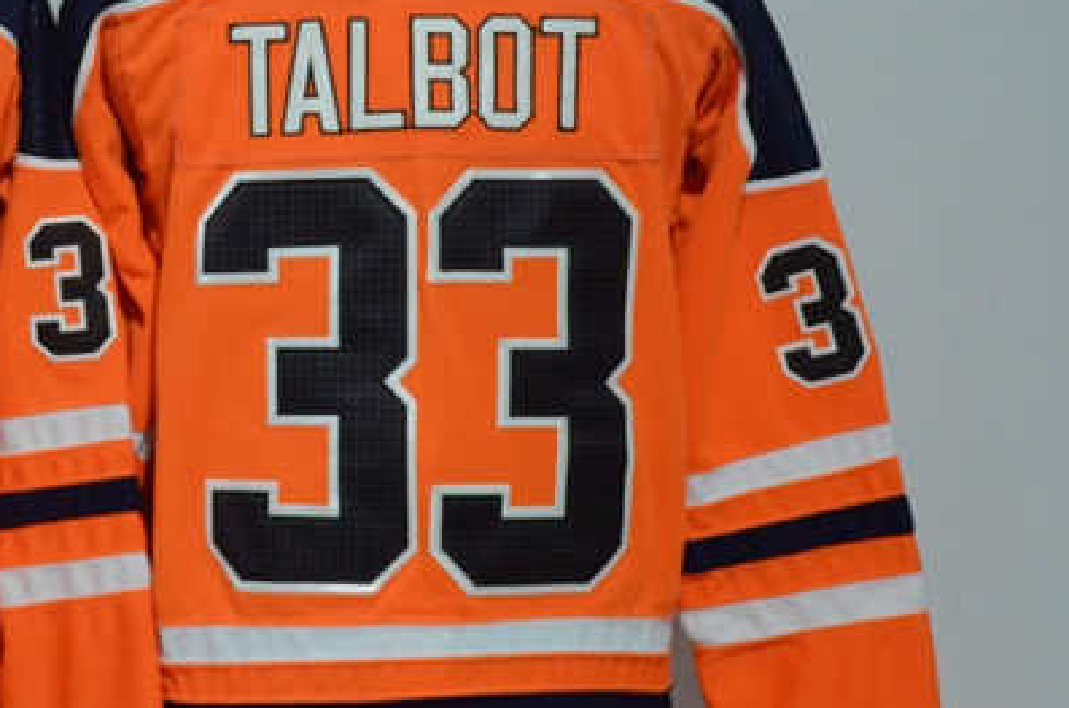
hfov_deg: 15.9
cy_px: 315
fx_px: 3764
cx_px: 35
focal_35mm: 127
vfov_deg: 10.7
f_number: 4.5
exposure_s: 1/80
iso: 4000
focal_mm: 42
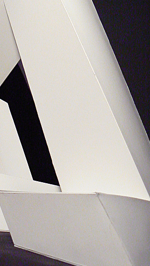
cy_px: 77
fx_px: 431
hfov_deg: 19.5
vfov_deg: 33.8
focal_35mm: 61
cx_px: 21
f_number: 2.8
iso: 400
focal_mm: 6
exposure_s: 1/30
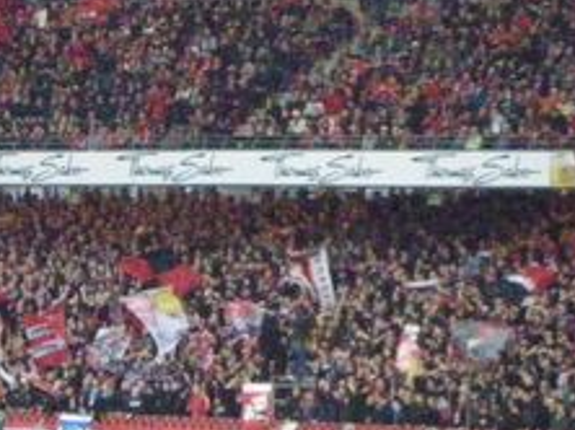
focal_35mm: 430
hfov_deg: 4.6
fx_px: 7135
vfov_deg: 3.5
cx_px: 9
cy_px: 118
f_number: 4.4
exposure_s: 1/250
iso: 3200
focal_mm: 27.9
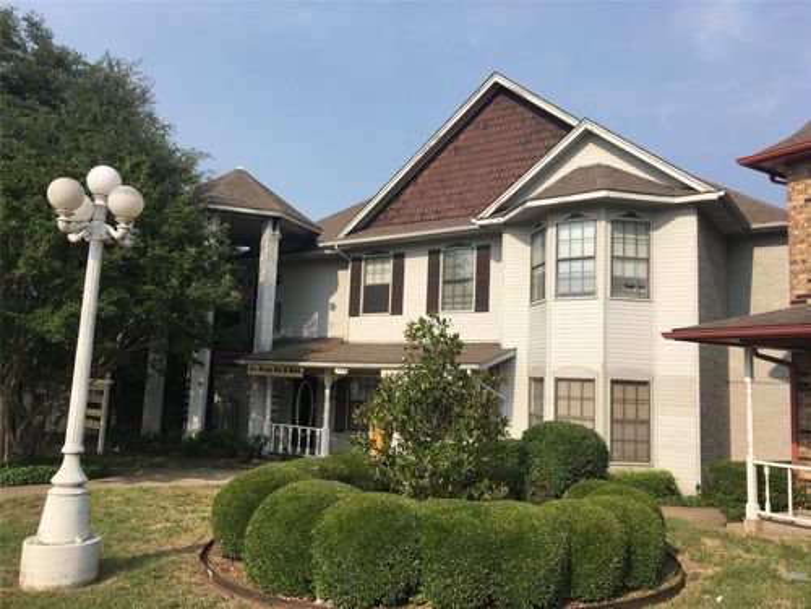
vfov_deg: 48.2
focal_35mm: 29
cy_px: 304
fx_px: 679
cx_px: 406
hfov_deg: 61.7
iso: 25
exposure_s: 1/1399
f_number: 2.2
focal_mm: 4.15
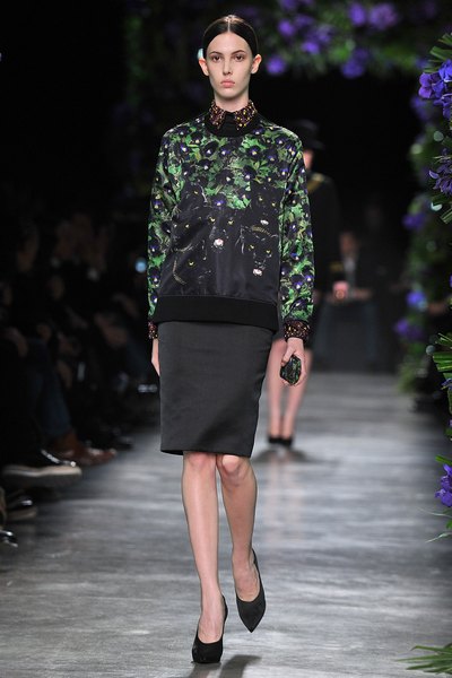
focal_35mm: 200
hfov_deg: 6.9
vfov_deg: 10.3
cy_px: 339
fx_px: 3766
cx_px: 226
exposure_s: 1/400
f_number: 4
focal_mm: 200
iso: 2000
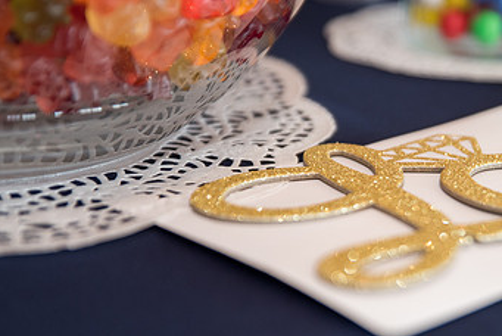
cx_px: 387
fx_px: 1661
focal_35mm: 119
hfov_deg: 17.1
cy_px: 203
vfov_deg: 11.5
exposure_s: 1/100
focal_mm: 70
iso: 400
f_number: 2.8
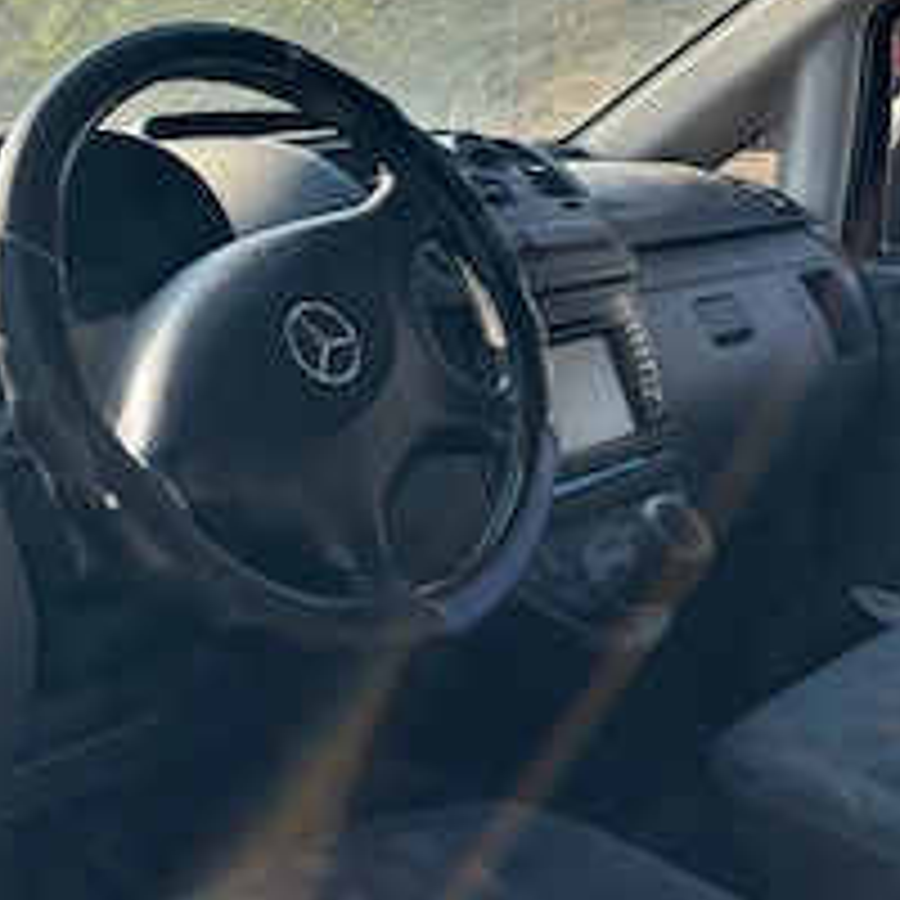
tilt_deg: -8.1
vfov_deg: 36.2
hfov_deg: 36.4
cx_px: 292
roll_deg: -1.1
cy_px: 256
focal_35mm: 46
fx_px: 1353
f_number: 1.6
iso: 50
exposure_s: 1/978
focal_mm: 5.96
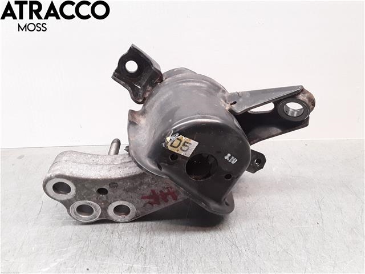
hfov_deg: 63.4
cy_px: 137
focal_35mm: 28
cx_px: 182
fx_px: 295
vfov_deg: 49.7
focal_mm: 2.91
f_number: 1.9
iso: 80
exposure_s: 1/50
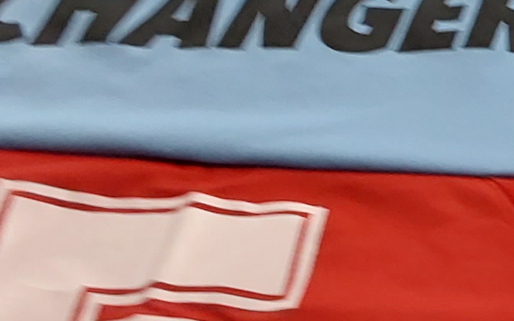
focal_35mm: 113
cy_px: 96
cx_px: 720
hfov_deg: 17.0
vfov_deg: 11.6
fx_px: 1583
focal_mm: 2.91
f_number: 1.9
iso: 100
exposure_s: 1/50
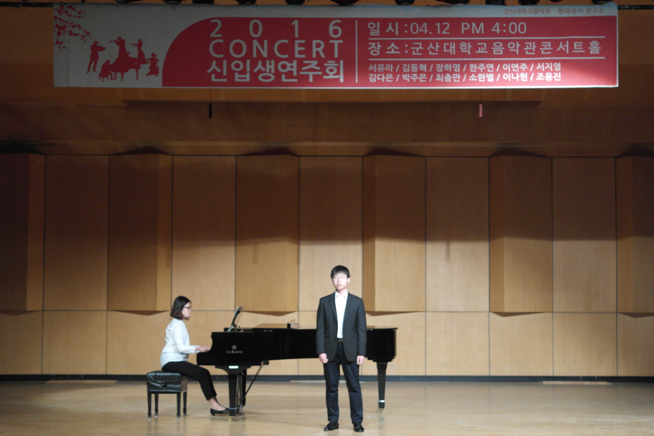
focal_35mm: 77
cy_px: 218
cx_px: 327
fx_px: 1399
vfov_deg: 17.7
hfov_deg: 26.3
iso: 1600
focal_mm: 50
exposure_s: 1/30
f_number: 5.6
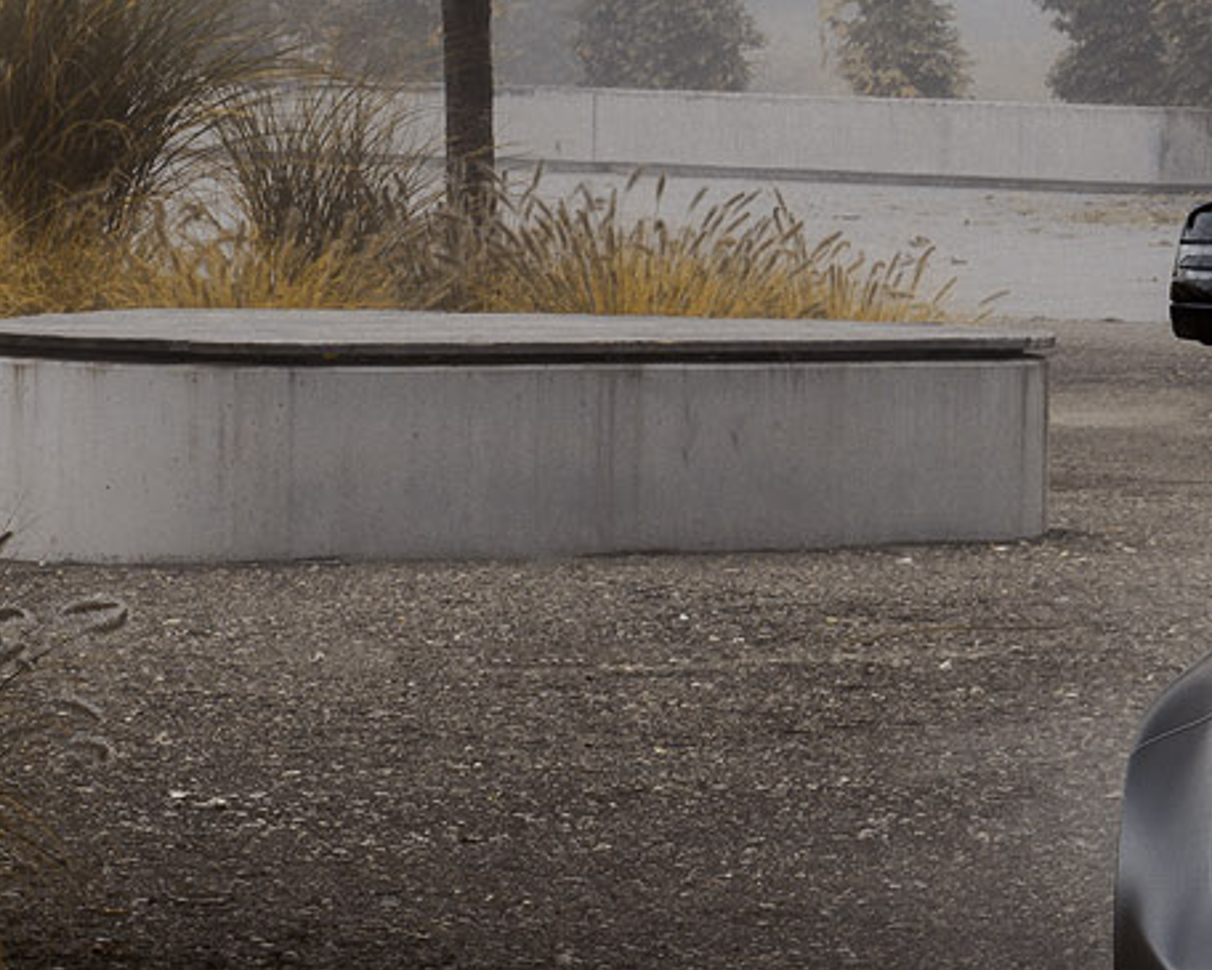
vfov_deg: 4.8
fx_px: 11517
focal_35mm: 321
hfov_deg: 5.9
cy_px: 872
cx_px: 2435
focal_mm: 52
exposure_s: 1/2.5
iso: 50
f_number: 13
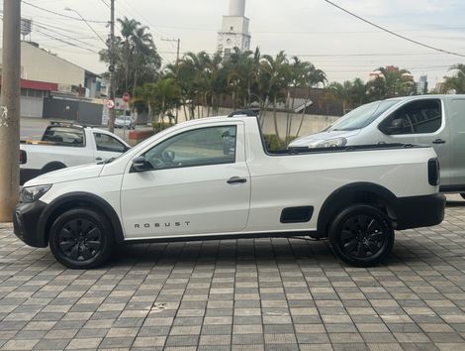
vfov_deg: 30.3
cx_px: 232
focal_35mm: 48
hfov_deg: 39.6
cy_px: 176
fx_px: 646
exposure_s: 1/1366
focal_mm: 6.76
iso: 64
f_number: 1.78
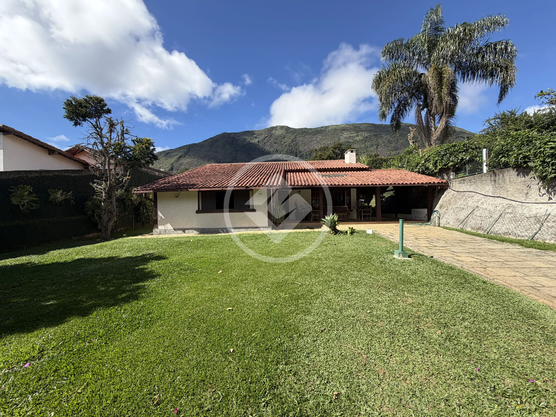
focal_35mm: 14
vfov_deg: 85.7
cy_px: 208
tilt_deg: +0.6
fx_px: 225
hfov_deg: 102.1
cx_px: 278
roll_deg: +1.7
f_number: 2.2
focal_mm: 2.22
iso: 32
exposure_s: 1/770
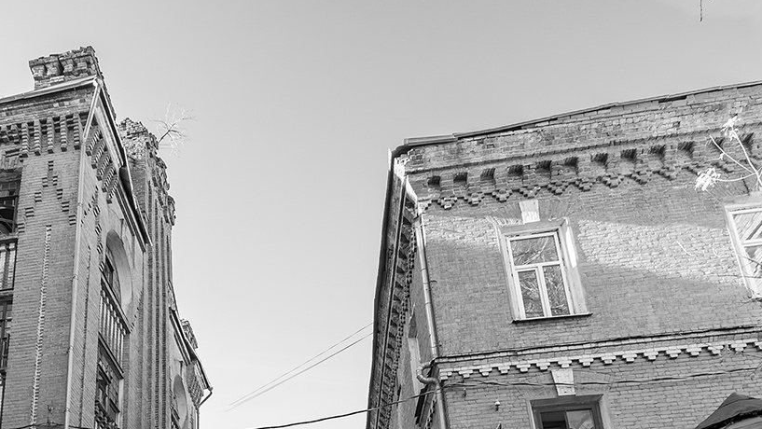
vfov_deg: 34.4
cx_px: 184
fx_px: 566
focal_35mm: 28
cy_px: 498
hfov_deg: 63.6
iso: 2000
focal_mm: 7
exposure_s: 1/500
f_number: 4.5
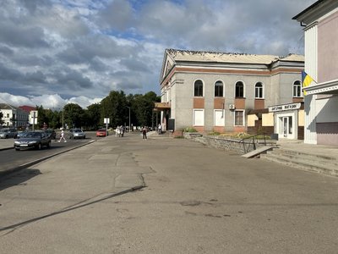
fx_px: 254
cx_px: 169
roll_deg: -1.0
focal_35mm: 26
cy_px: 127
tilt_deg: +0.5
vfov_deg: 53.1
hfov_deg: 67.3
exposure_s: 1/6211
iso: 50
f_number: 1.5
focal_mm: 5.7
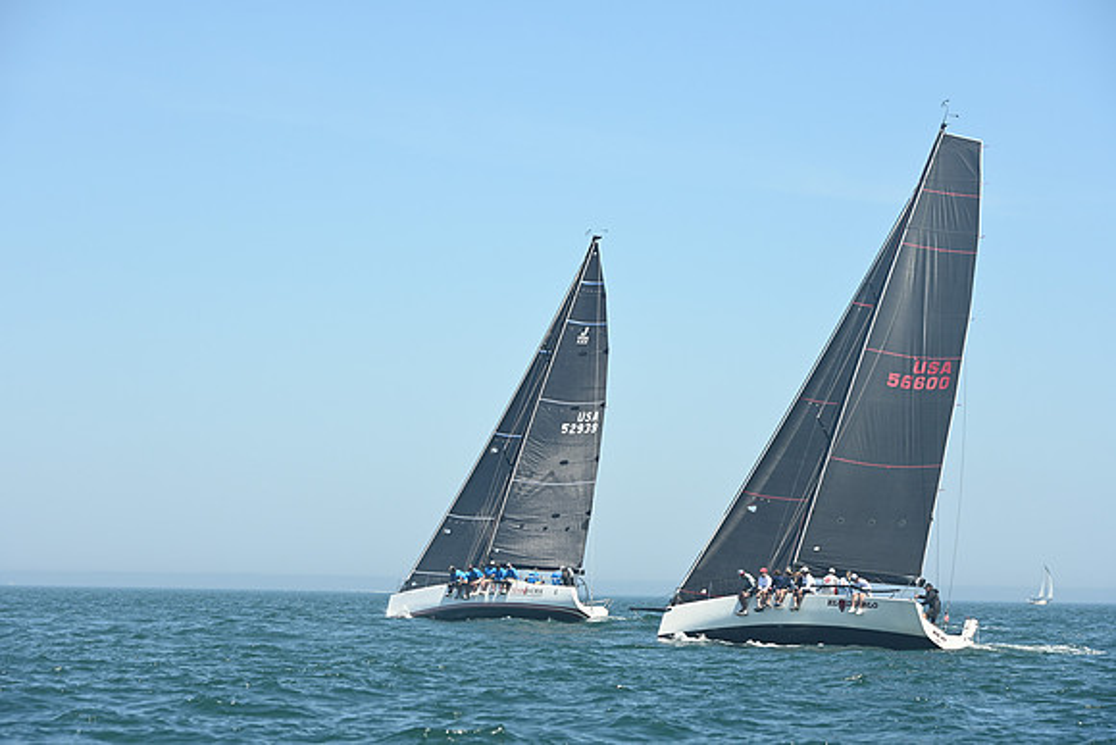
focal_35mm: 112
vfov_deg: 12.2
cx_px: 558
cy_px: 372
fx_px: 3473
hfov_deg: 18.3
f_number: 6.3
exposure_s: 1/1000
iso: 320
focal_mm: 112
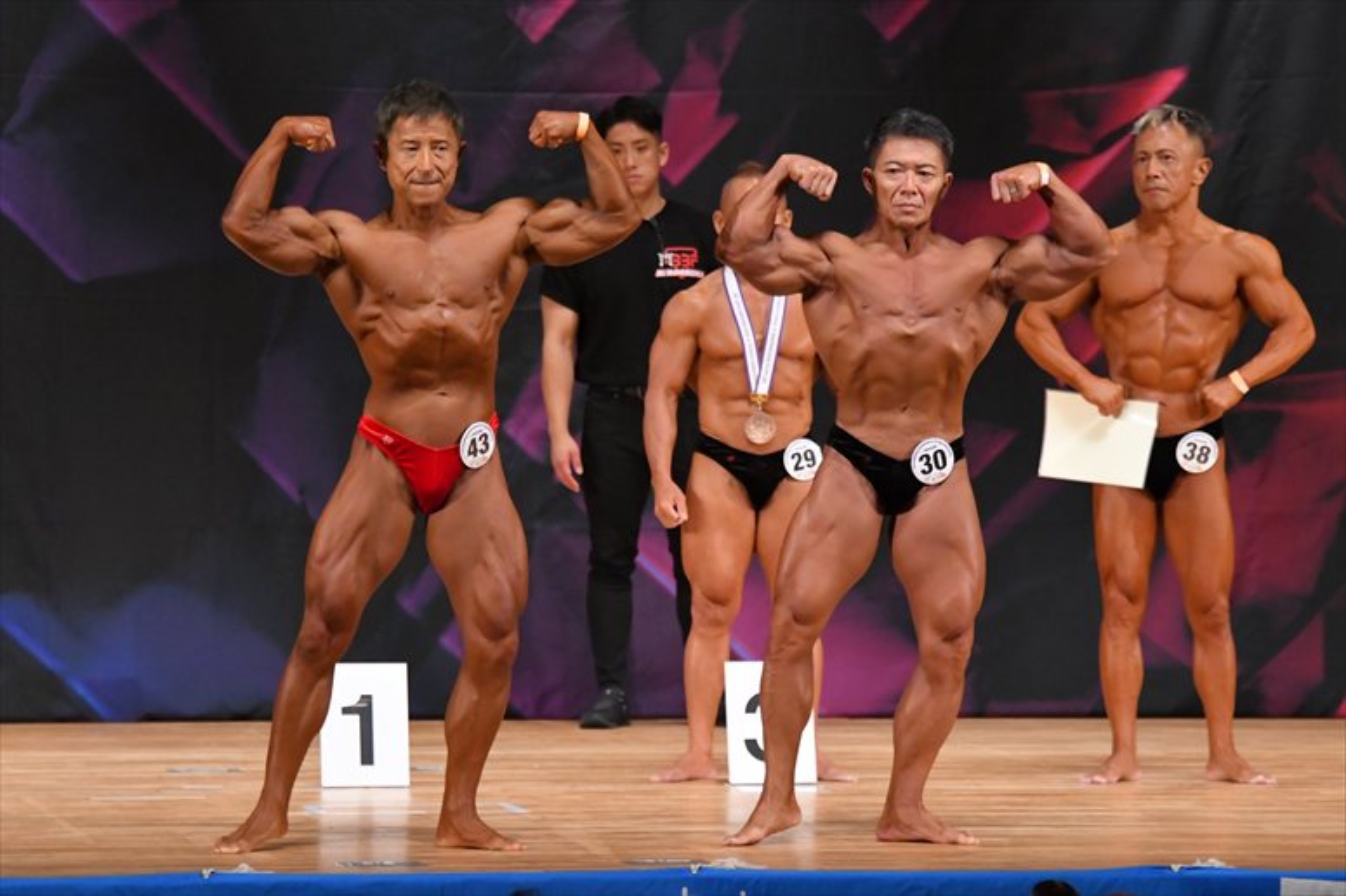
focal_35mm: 255
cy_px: 448
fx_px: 9530
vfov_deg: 5.4
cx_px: 673
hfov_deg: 8.1
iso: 5000
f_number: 5.6
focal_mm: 170
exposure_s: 1/400
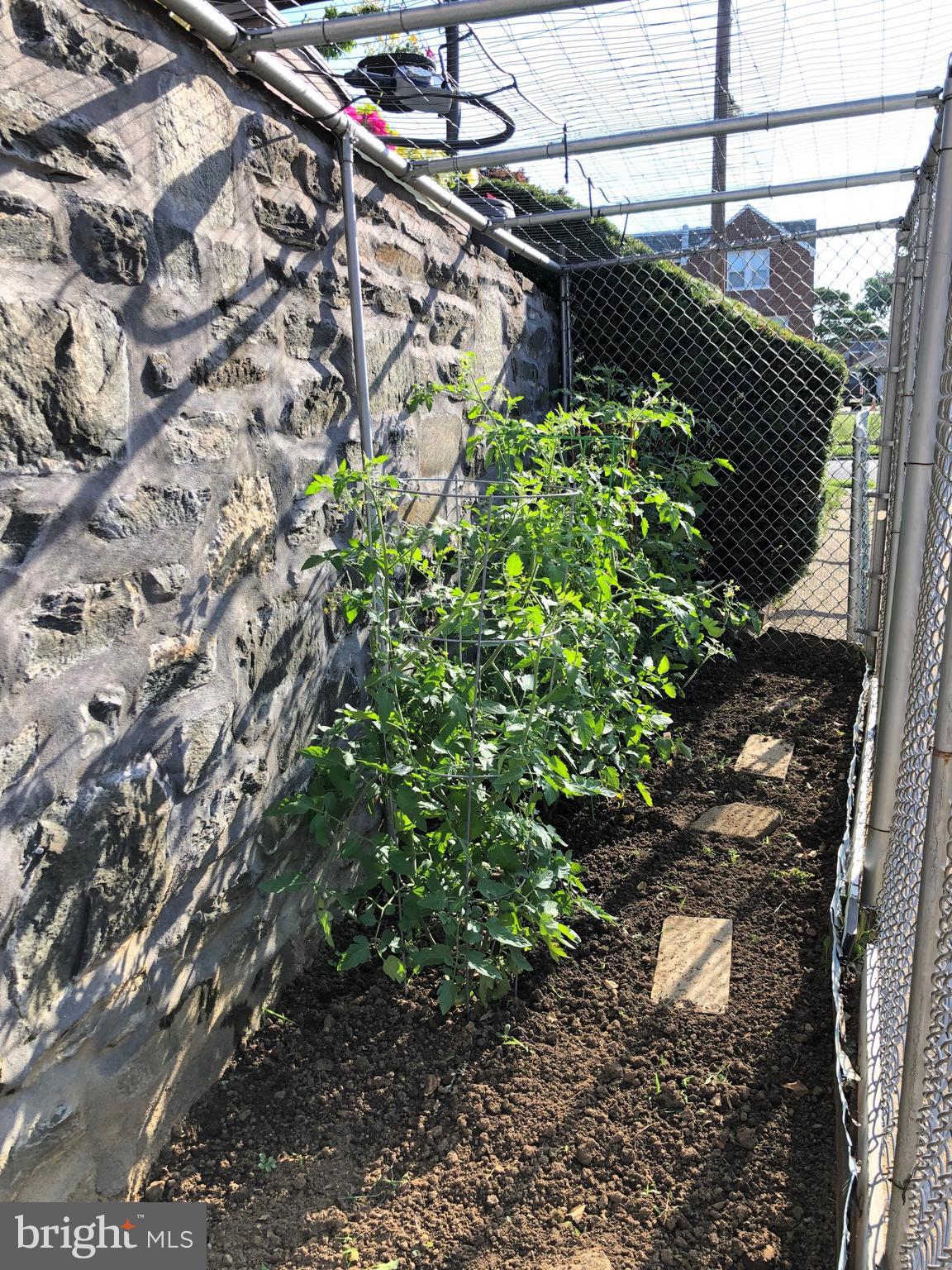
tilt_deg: -12.7
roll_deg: +2.2
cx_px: 476
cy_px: 635
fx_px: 1027
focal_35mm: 28
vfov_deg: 63.4
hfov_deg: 49.7
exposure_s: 1/181
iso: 20
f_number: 1.8
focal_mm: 3.99
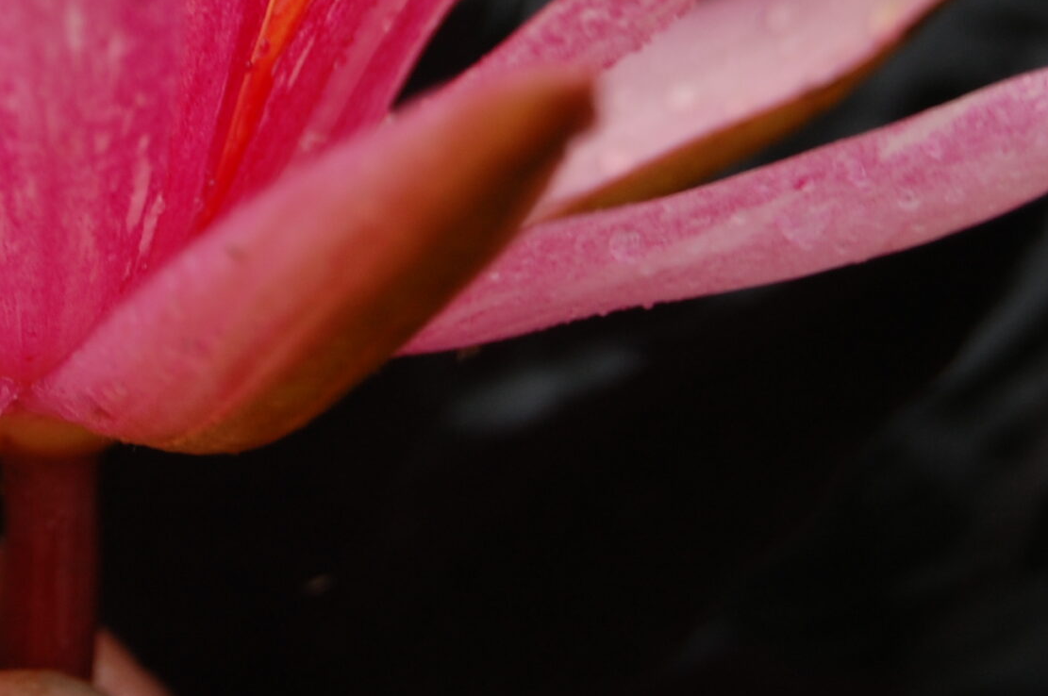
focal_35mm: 190
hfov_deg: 10.8
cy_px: -83
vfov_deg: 7.2
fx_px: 5529
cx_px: 195
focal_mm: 55
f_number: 5.6
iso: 220
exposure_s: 1/125
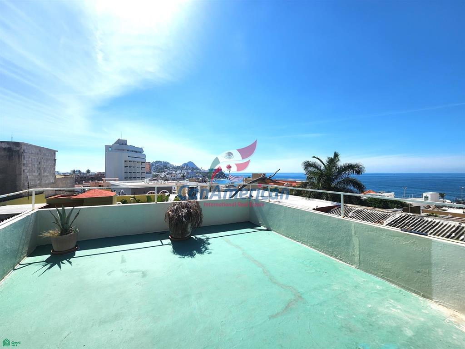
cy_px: 174
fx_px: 175
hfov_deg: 106.2
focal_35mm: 13
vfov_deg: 89.9
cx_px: 232
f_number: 2.2
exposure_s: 1/4043
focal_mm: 2.2
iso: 50
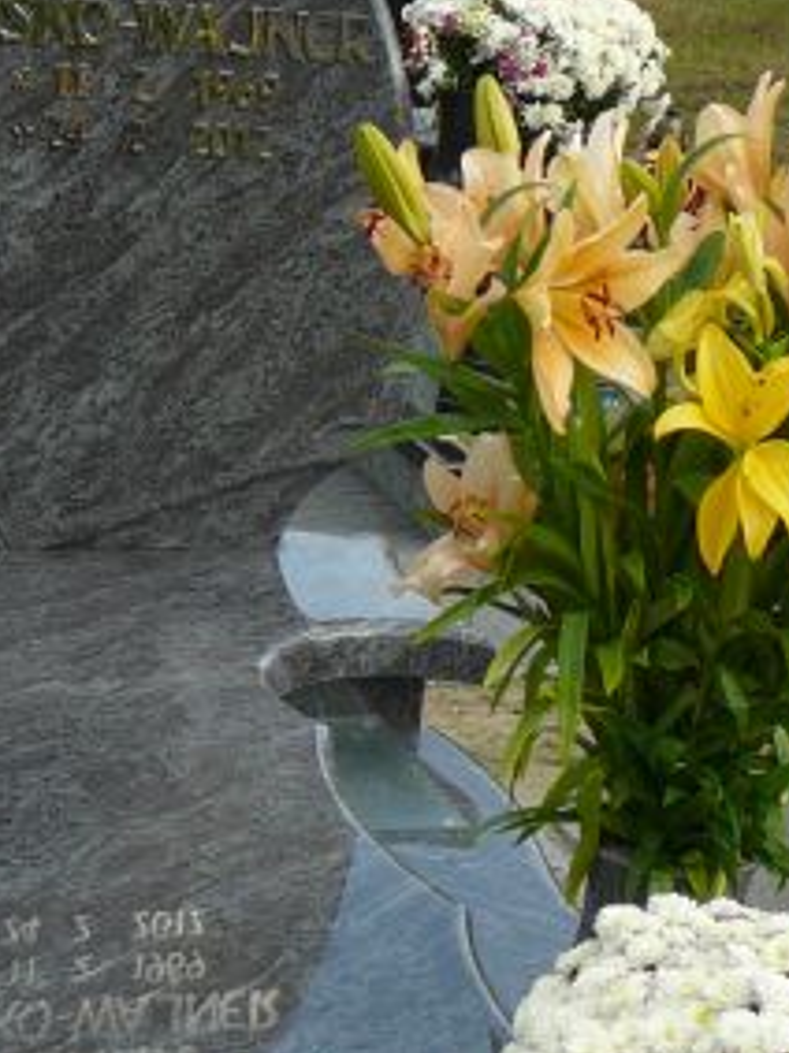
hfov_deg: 17.1
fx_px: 2616
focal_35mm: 86
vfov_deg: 22.6
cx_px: 309
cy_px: 748
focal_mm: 5.6
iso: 80
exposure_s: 1/400
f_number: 3
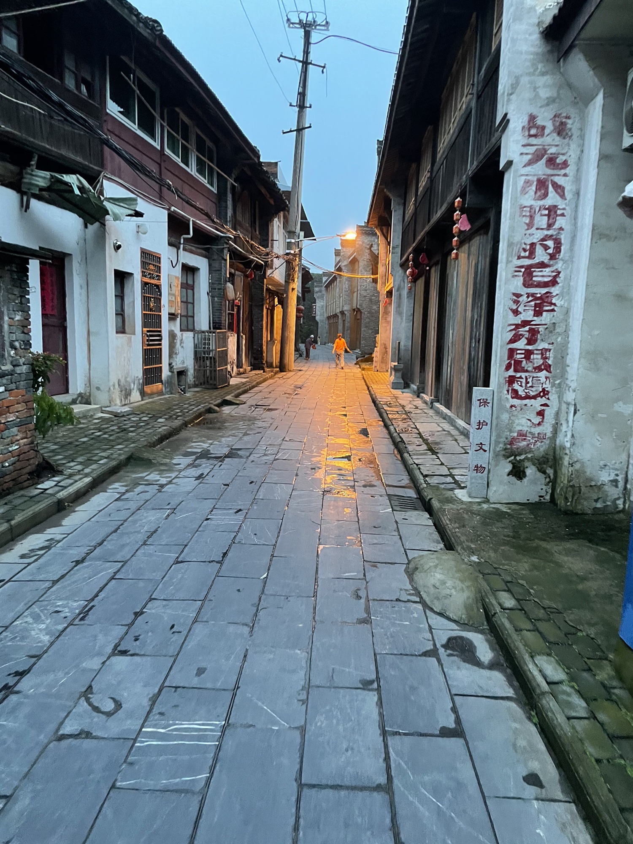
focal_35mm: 26
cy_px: 422
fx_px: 634
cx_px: 316
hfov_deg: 53.1
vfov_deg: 67.3
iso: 500
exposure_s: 1/33
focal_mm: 4.2
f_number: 1.6
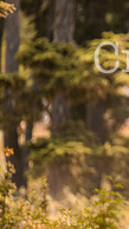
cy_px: 36
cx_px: 326
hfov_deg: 1.8
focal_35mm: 673
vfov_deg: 3.2
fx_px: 4096
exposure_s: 1/1600
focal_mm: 200
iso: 360
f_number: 2.8
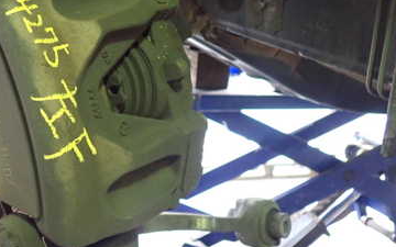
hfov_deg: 36.8
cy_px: 93
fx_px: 572
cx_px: 76
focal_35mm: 53
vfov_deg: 24.4
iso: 640
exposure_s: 1/30
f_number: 2.3
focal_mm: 5.4
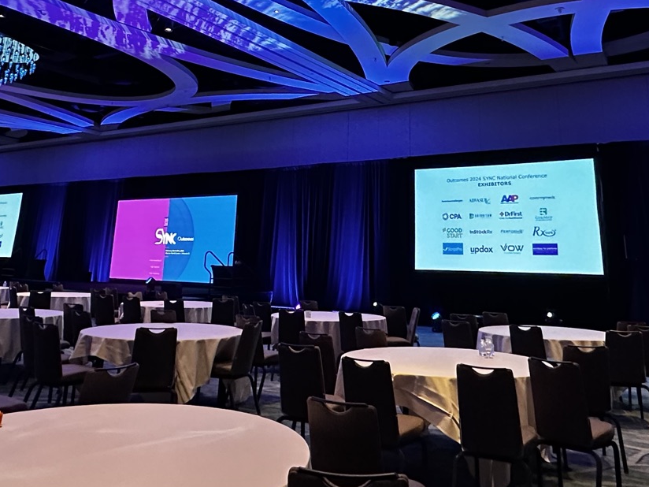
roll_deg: -1.4
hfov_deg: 53.9
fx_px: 637
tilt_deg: +16.1
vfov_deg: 39.6
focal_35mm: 34
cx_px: 346
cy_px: 77
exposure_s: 1/50
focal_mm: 2.22
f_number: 2.2
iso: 320
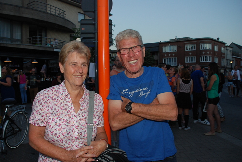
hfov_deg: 61.9
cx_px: 121
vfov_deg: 43.7
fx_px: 202
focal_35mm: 30
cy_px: 81
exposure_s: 1/60
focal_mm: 20
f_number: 5.6
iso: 320
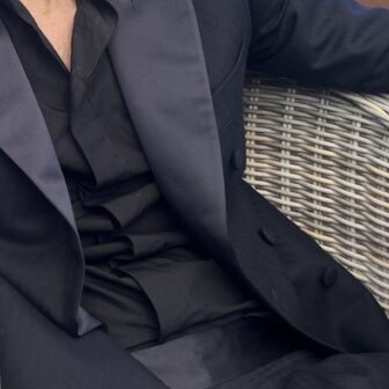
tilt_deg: -6.0
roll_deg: -0.5
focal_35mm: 70
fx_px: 890
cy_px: -10
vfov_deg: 23.5
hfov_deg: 24.0
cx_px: 37
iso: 50
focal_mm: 5.1
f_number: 1.6
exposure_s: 1/1580
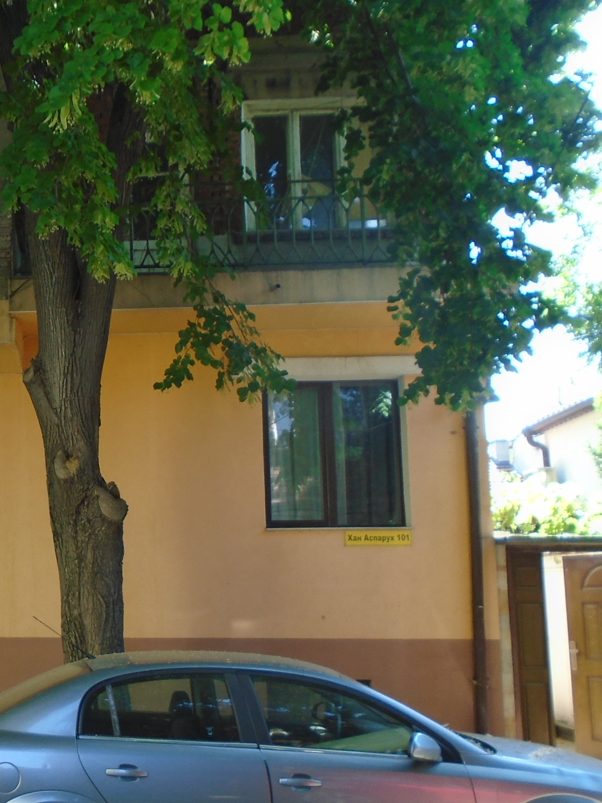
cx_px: -8
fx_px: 1066
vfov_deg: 41.1
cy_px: 465
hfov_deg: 29.3
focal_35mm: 46
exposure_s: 1/80
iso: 100
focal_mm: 4.6
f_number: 3.2
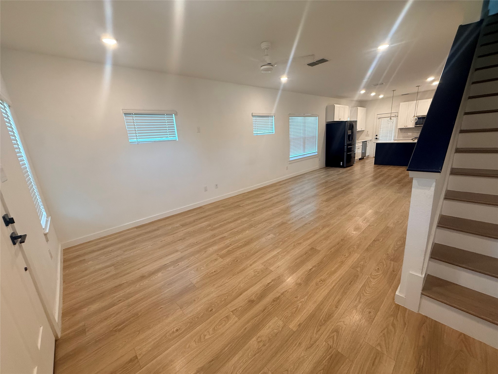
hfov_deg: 102.1
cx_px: 249
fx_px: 201
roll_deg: +3.7
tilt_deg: -14.6
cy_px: 187
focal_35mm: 14
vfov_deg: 85.7
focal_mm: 2.22
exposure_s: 1/120
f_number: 2.2
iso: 320
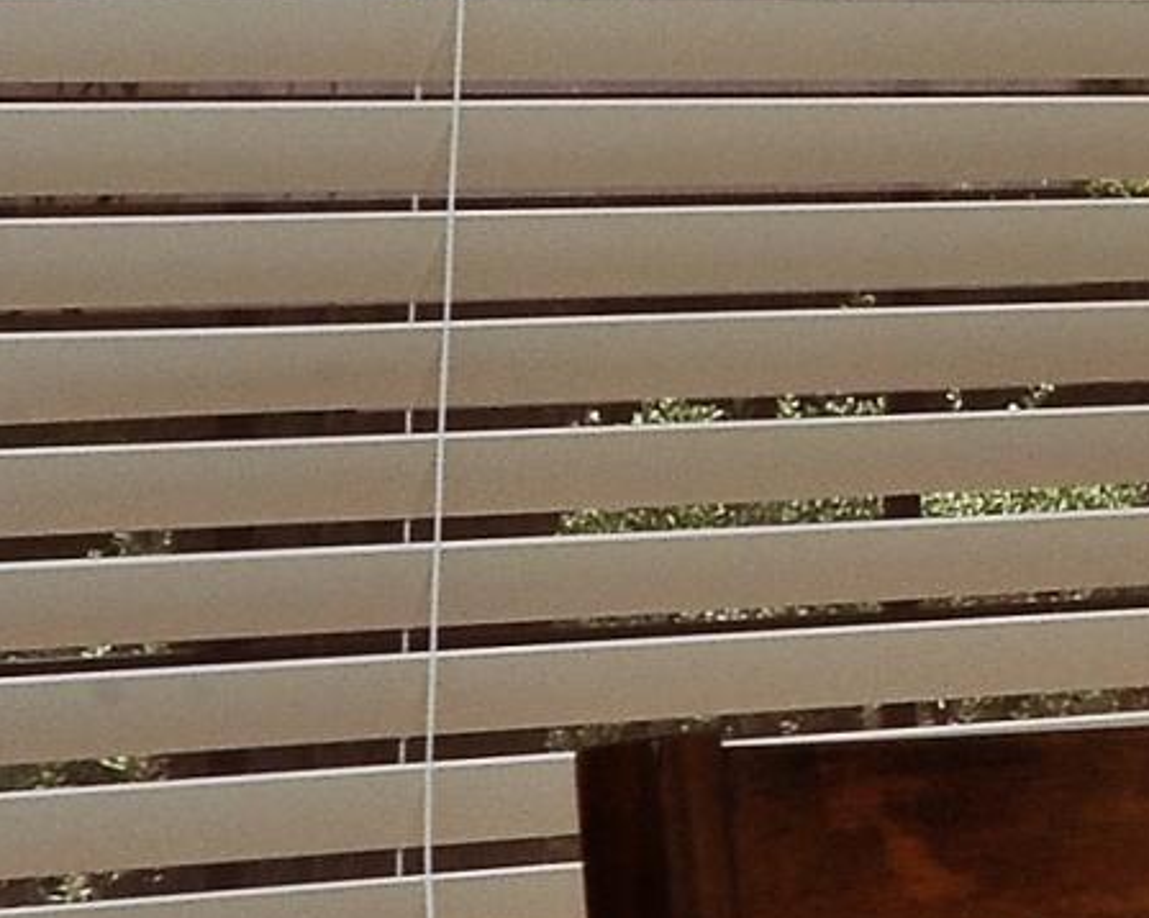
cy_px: -510
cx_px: 3452
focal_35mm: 220
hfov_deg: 7.7
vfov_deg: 6.9
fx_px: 7478
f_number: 18
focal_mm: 35
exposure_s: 1/250
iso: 1000
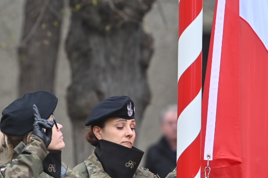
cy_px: 144
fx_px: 3631
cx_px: 130
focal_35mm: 488
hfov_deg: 4.2
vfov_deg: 2.8
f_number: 3.5
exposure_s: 1/400
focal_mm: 180
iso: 100
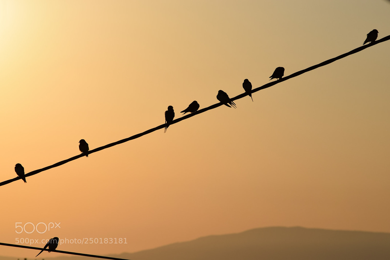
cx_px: 195
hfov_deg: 11.0
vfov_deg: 7.3
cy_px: 130
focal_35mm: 188
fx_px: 2031
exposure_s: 1/1600
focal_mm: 125
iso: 200
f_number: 10
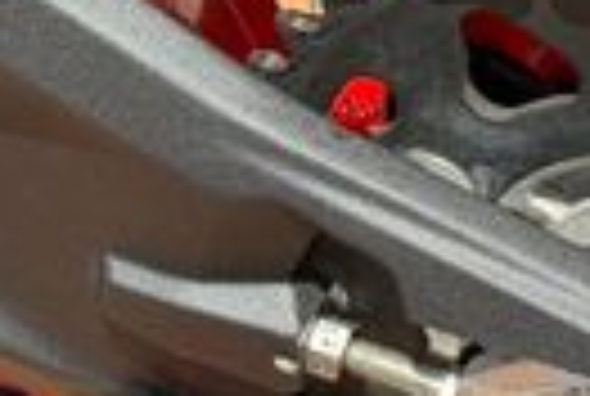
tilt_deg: -27.9
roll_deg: +1.4
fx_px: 3992
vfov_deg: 5.7
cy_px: 153
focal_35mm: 243
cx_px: 707
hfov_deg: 8.4
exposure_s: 1/1456
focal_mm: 6.76
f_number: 1.78
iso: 64
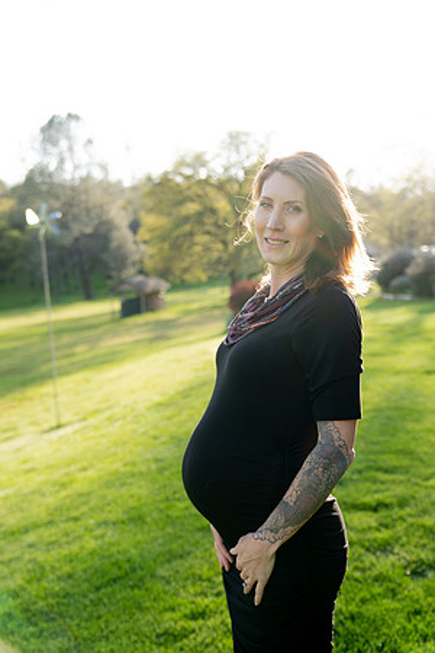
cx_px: 218
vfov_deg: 53.1
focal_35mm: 36
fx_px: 652
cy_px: 326
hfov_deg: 36.9
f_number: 2.8
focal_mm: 36
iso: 125
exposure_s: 1/250
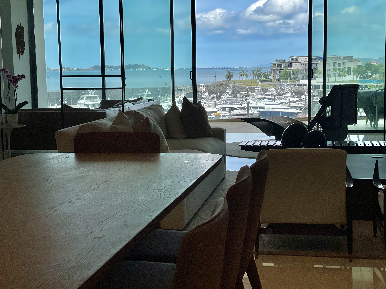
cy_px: 144
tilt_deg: -5.7
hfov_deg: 30.3
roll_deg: +0.7
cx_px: 193
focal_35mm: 64
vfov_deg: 22.9
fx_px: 714
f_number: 2.2
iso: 32
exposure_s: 1/968
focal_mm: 7.5
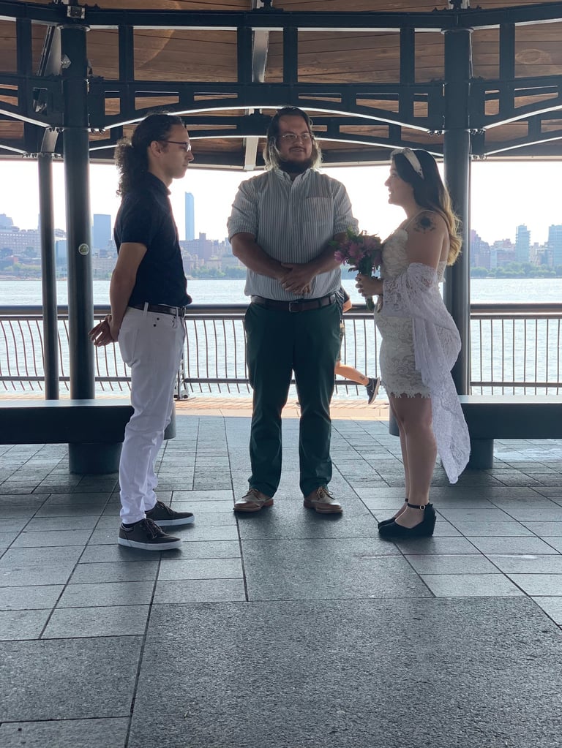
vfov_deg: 36.8
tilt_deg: -3.5
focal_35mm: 52
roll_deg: -0.3
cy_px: 374
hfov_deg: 28.0
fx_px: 1125
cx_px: 281
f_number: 2.4
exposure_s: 1/154
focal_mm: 6
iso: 16
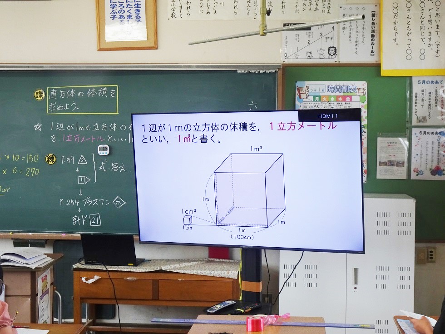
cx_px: 222
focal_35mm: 60
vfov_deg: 24.4
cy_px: 167
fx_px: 771
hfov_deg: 32.2
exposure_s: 1/60
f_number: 4.5
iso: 125
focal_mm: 10.23
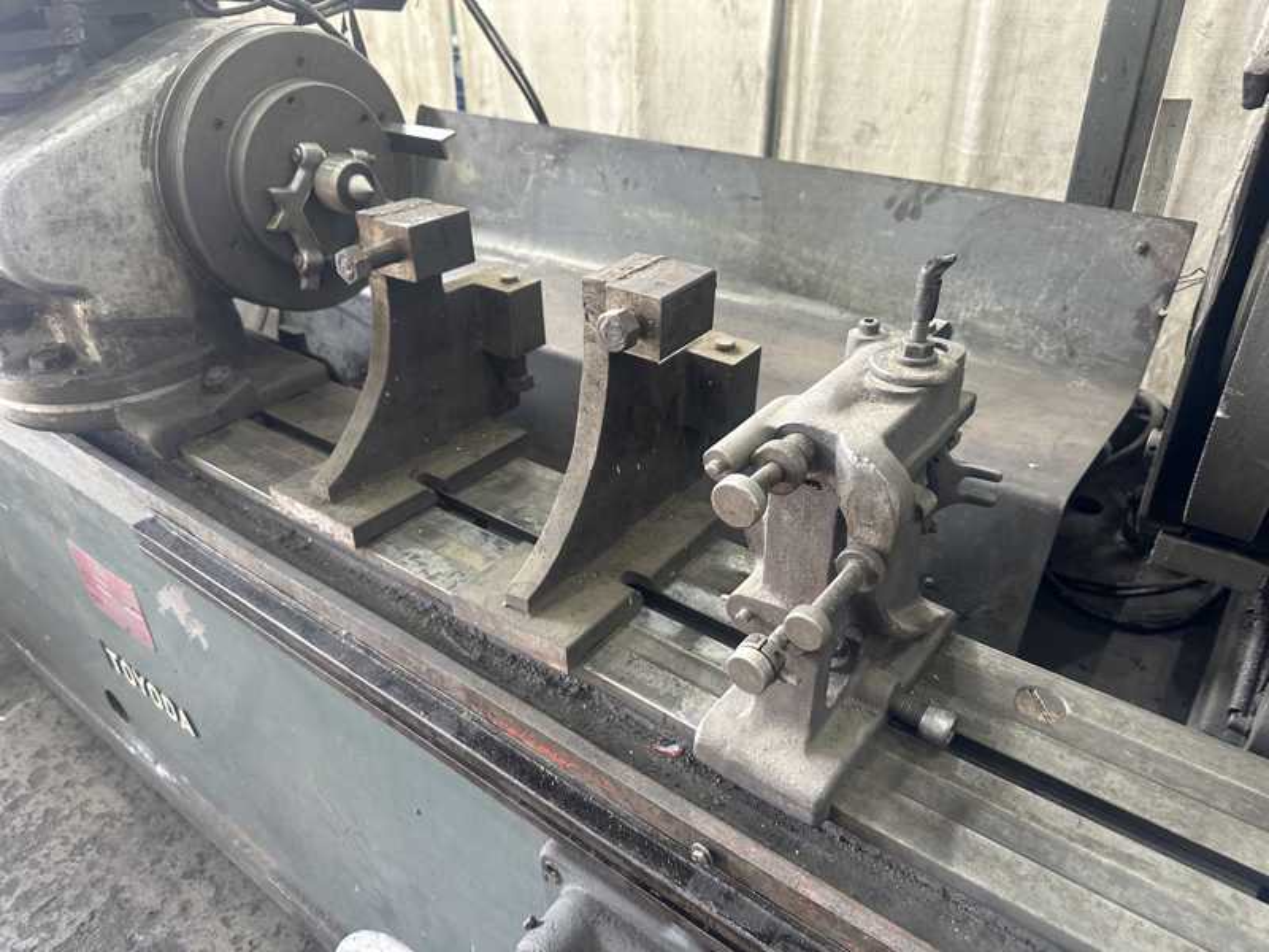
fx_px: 880
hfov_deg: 71.6
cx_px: 634
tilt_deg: -31.5
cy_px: 476
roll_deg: +3.1
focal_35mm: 24
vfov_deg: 56.8
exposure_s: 1/60
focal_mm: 6.86
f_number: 1.78
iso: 160
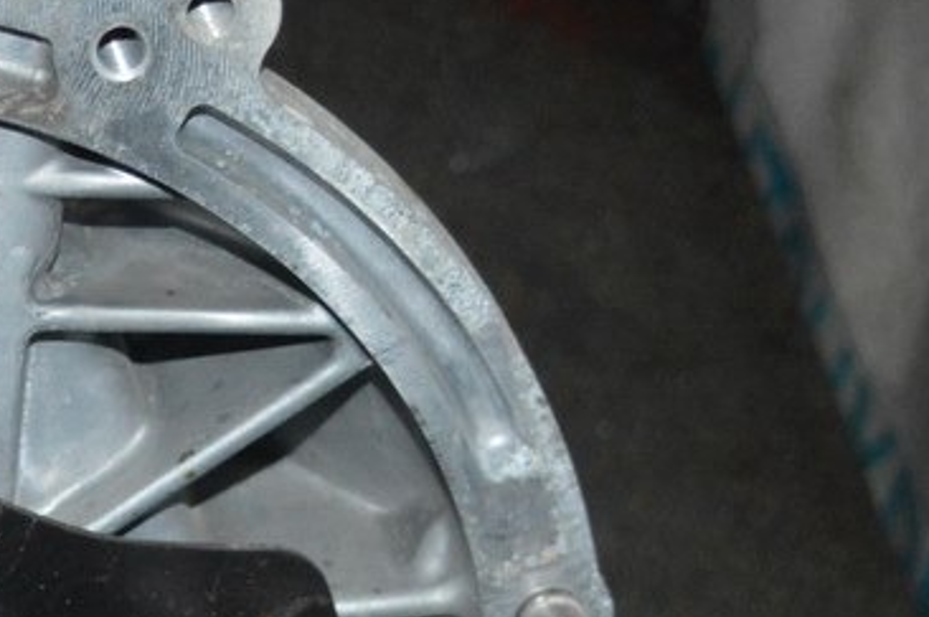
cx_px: -241
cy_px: 603
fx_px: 3247
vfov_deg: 10.8
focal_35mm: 126
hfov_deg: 15.6
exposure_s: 1/60
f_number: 4.2
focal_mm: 30
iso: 3200
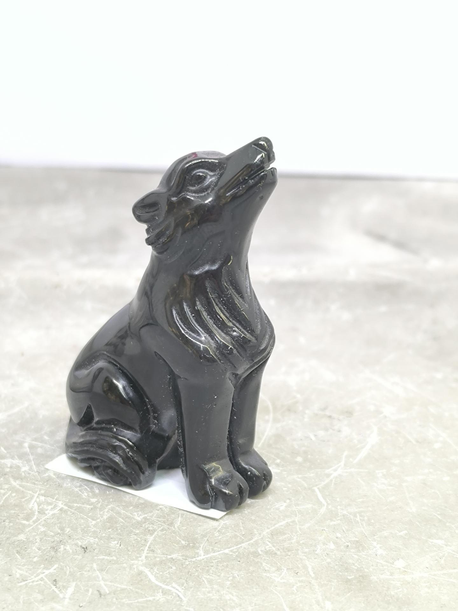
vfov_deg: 21.1
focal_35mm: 93
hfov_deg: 15.9
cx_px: 229
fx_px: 1641
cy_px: 306
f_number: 1.65
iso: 160
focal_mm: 6.14
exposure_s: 1/33.3
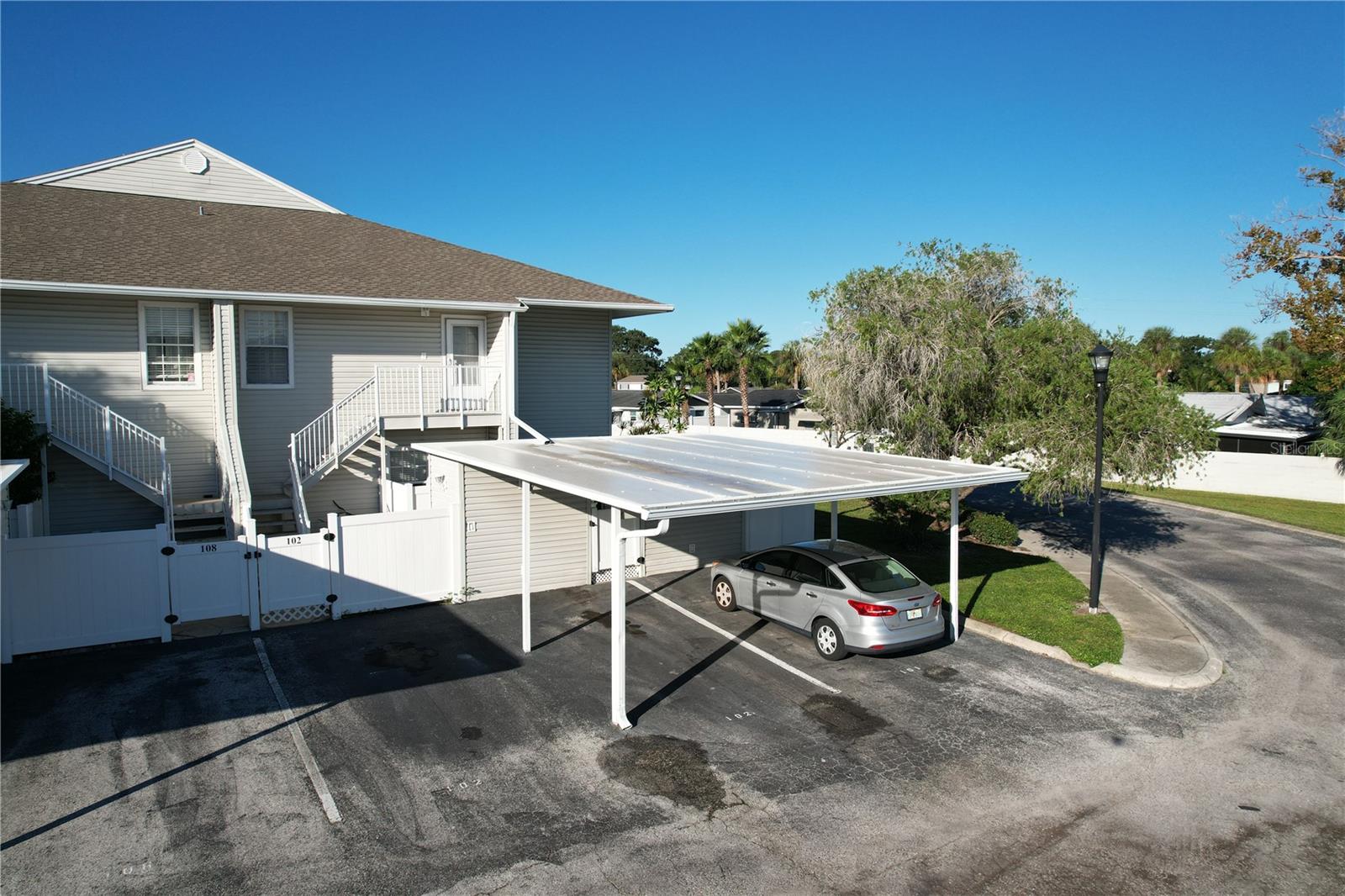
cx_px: 672
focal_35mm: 22
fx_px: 822
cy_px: 448
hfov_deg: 78.6
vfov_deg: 57.2
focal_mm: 8.38
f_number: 2.8
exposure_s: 1/500
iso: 100
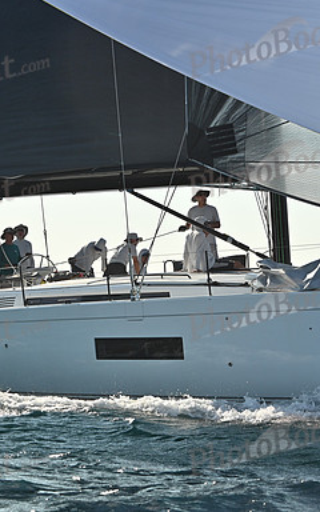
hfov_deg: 10.0
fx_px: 1828
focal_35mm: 131
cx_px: 120
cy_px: 255
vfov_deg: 15.9
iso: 320
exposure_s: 1/2000
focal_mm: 85
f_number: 6.3
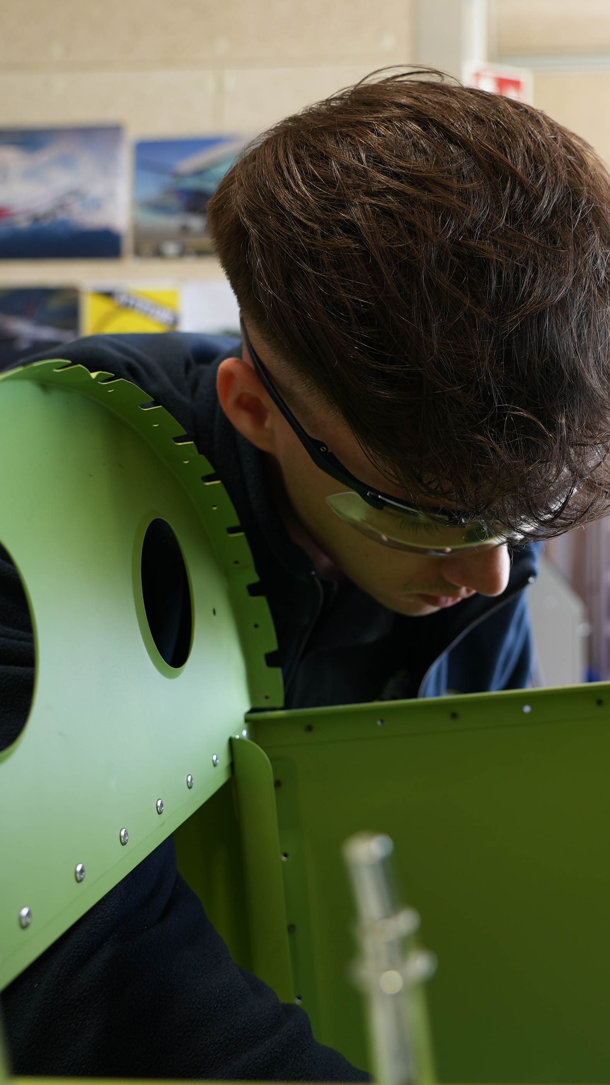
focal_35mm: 38
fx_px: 1093
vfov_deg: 52.8
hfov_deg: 30.9
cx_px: 411
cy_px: 544
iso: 250
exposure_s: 1/160
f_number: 4
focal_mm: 24
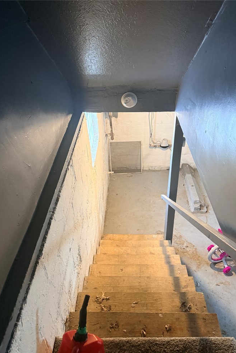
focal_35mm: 26
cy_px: 184
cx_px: 123
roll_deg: +1.7
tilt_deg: -36.4
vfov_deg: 69.4
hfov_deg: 49.5
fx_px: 256
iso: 800
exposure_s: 1/60
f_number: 1.78
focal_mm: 6.76
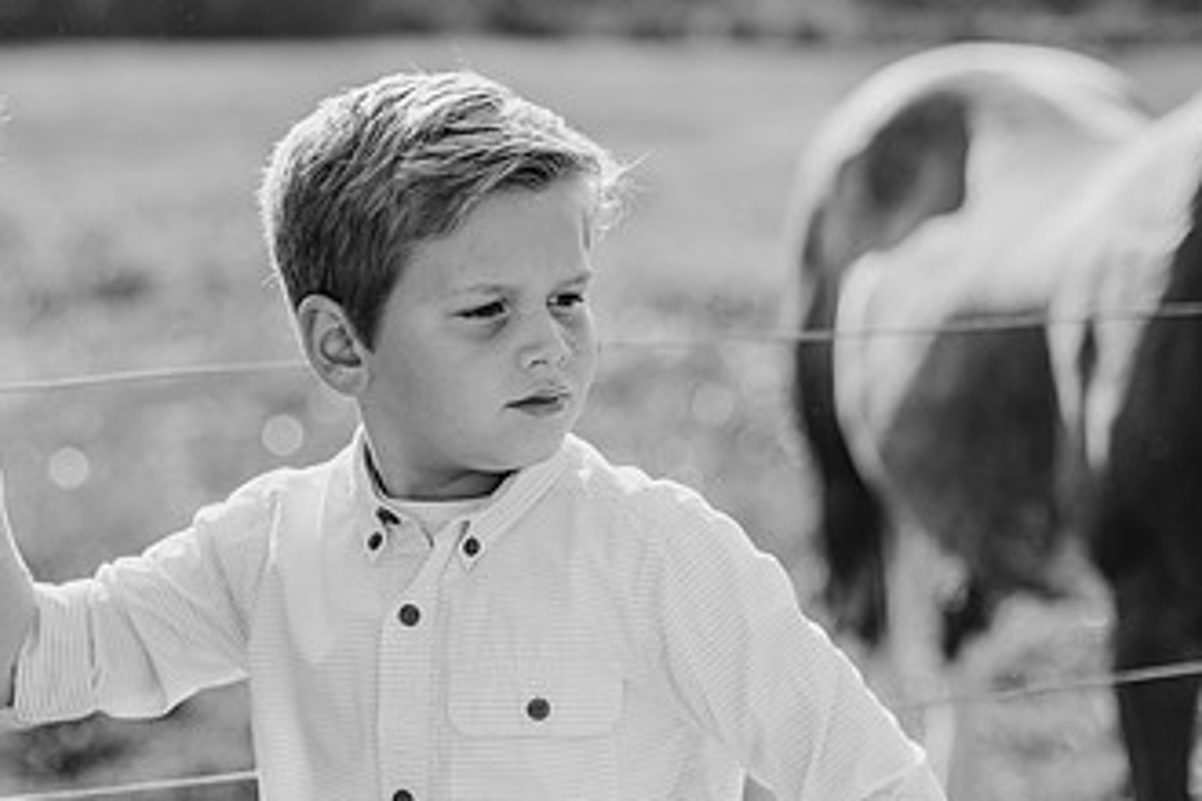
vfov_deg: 15.5
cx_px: 441
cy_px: 330
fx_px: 2938
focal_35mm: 88
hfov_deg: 23.1
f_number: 2
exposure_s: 1/2500
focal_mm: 50
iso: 200
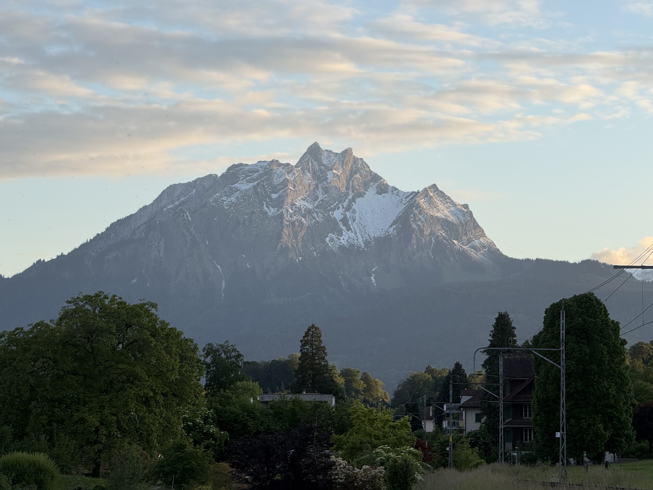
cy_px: 245
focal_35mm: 120
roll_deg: -0.3
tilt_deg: +5.0
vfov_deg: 12.3
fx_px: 2264
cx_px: 326
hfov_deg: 16.4
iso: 50
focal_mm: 15.66
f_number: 2.8
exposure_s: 1/418
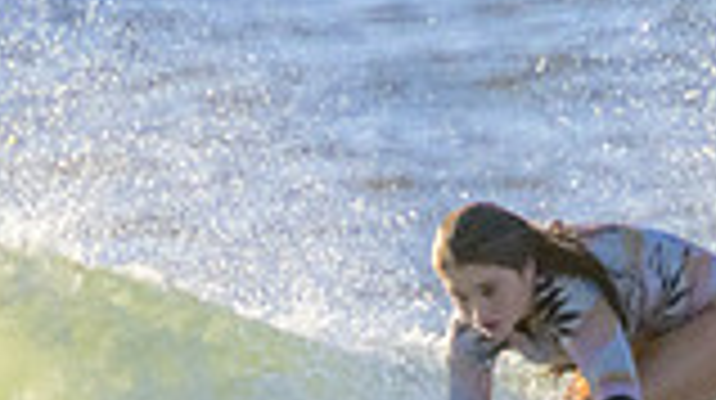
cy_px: 773
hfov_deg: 0.5
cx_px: 560
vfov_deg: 0.3
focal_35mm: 4198
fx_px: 79607
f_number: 11
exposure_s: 1/2000
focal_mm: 800
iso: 1400
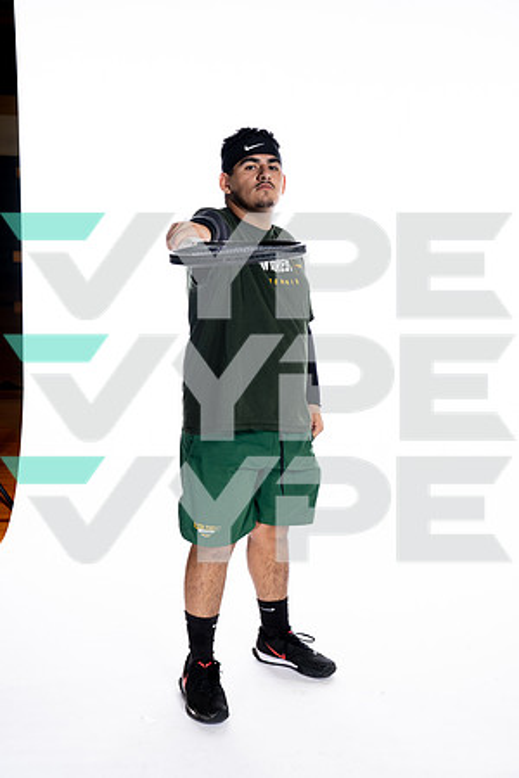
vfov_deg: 40.3
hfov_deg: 27.5
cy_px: 389
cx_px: 260
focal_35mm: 49
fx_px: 1060
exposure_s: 1/250
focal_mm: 49
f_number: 5.6
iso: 400
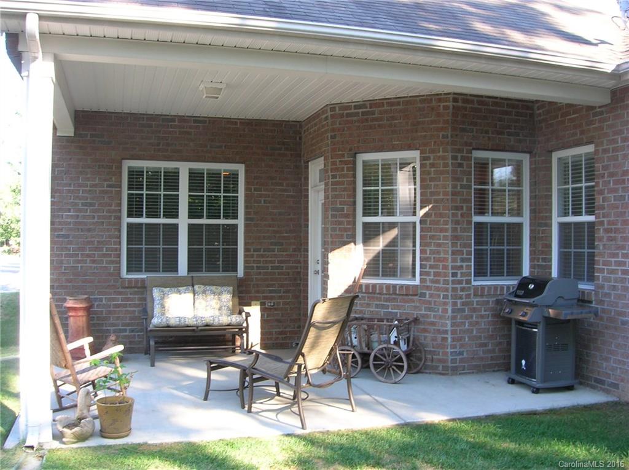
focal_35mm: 35
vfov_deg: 40.6
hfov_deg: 52.7
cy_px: 235
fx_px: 635
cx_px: 314
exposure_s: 1/21.1
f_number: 4.9
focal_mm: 5.8
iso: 50
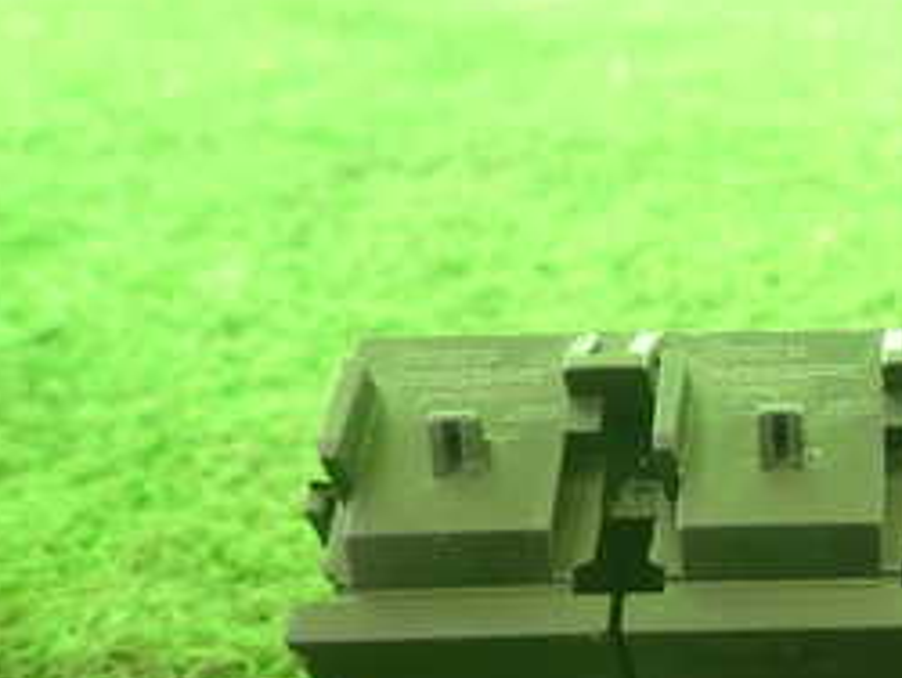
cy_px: 649
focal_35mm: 60
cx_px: 996
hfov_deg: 29.0
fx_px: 1565
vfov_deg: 23.6
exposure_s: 1/60
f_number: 2
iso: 200
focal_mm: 4.5
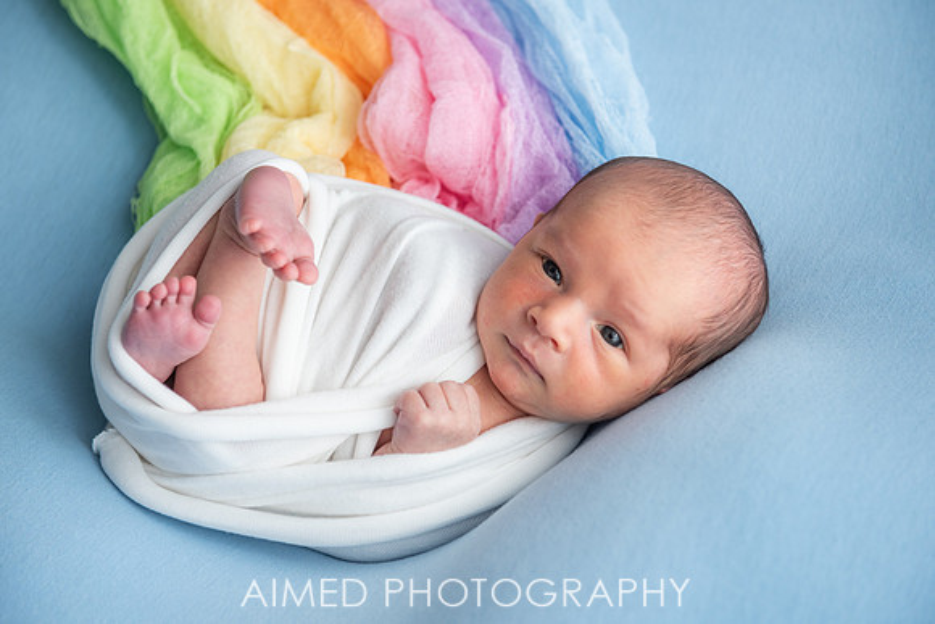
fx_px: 1818
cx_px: 468
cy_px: 312
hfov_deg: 28.8
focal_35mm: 70
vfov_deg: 19.5
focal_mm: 70
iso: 250
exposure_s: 1/160
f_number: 3.5
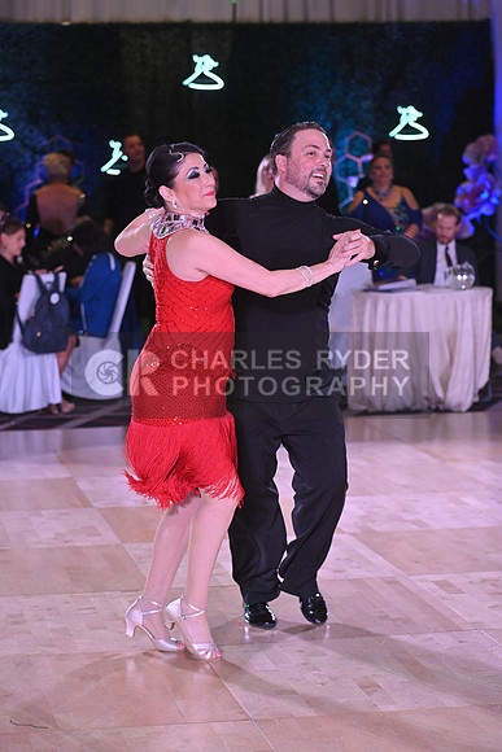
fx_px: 2090
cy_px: 376
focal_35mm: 100
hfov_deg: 13.7
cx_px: 251
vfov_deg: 20.4
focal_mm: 100
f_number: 4.5
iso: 1600
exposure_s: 1/400
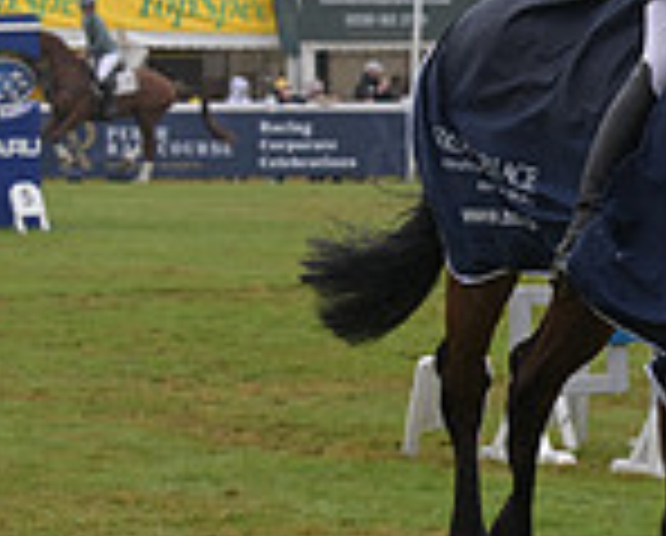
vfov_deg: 5.5
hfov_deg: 6.7
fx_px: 5589
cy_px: 119
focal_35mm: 283
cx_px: 1134
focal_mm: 77
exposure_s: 1/800
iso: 560
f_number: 5.6
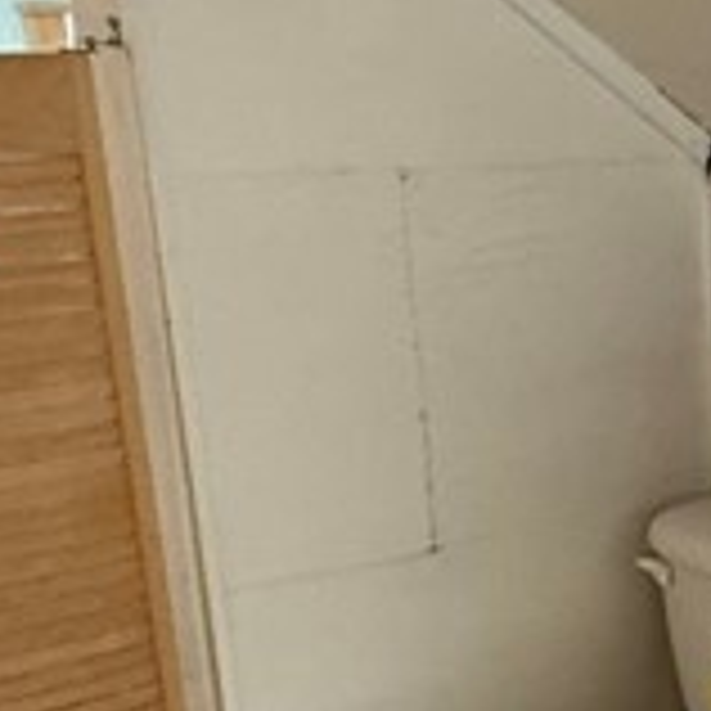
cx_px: 958
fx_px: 1859
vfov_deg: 20.2
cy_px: 860
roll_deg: -1.3
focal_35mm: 80
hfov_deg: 19.7
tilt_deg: -20.3
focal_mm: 2.22
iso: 500
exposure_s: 1/60
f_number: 2.2
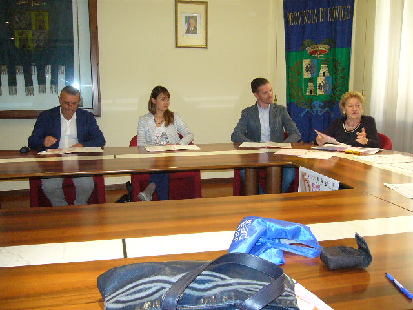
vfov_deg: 40.7
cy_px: 155
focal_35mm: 35
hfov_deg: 52.6
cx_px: 206
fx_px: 418
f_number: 2.8
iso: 400
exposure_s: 1/60
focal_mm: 5.8
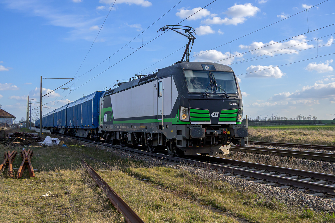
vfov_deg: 38.4
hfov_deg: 55.1
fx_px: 321
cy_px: 112
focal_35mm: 34
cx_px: 168
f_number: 8
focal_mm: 23
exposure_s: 1/750
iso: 200
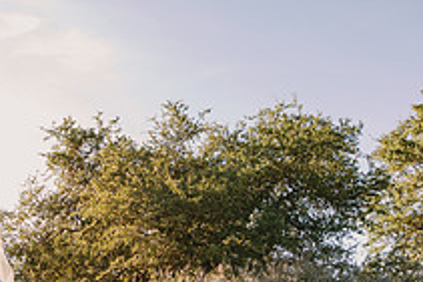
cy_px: 261
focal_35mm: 44
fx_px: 517
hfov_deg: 43.5
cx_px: 124
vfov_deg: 29.2
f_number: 3.2
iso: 100
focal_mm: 16
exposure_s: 1/250
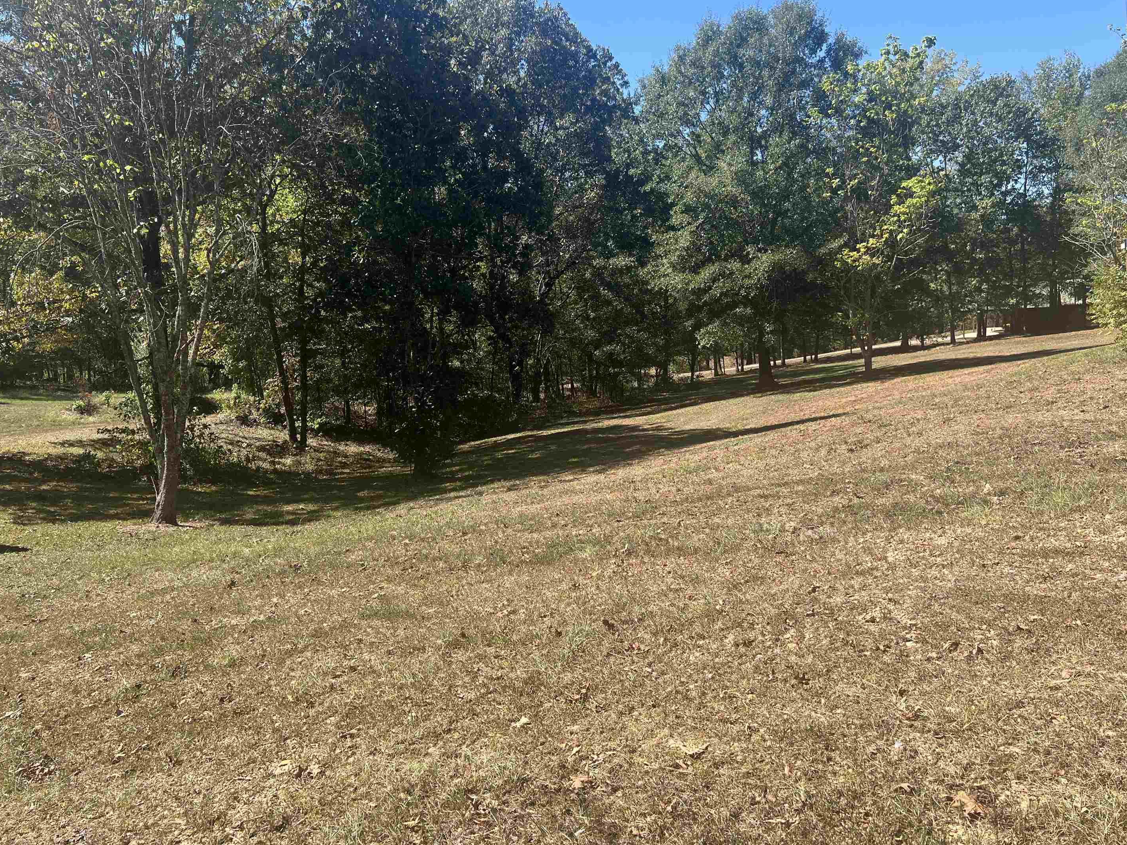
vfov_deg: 49.7
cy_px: 409
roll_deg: +3.5
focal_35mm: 28
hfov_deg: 63.4
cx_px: 541
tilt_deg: -5.1
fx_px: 911
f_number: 1.5
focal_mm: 5.7
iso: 50
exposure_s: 1/1645
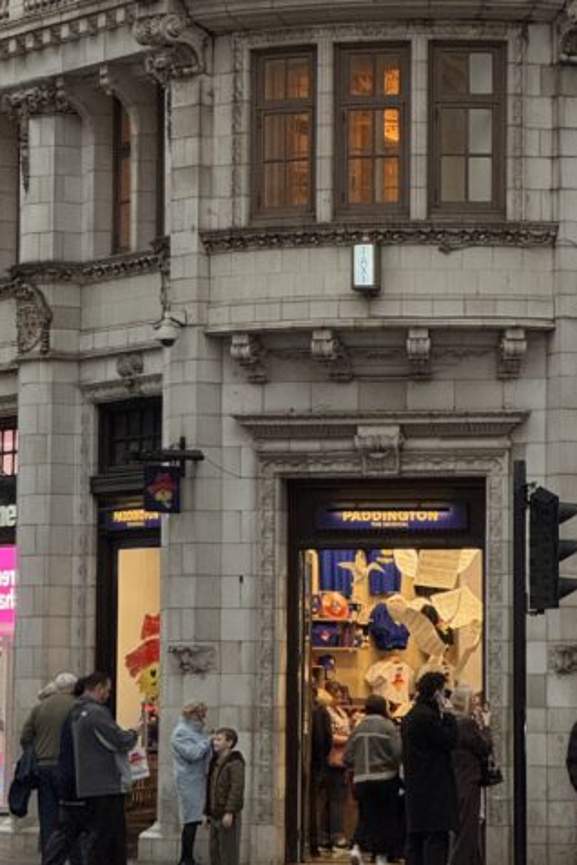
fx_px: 4135
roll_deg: -0.2
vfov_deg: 11.9
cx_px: 385
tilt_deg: +9.3
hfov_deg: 8.0
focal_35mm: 172
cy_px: 116
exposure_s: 1/100
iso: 200
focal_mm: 9
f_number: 2.8
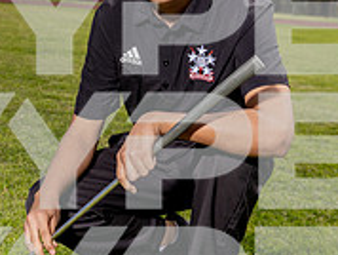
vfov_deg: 13.0
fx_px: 1115
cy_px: 152
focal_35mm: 114
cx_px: 104
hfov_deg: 17.2
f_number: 7.1
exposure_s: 1/250
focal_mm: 47
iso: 100
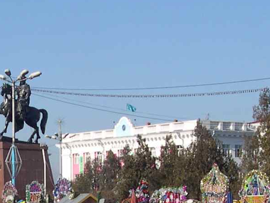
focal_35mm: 145
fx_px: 1132
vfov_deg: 10.0
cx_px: 5
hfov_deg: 13.4
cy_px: 273
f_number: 7.6
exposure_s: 1/233
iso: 100
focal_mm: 8
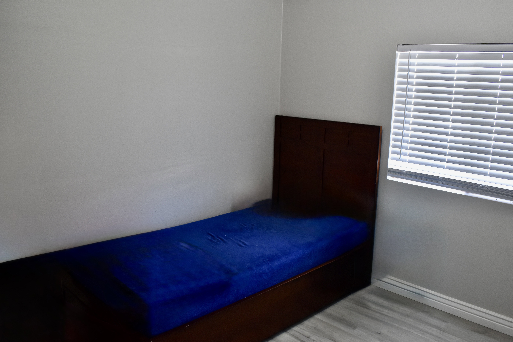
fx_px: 427
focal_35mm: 30
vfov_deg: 43.6
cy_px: 167
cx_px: 276
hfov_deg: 61.9
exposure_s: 1/30
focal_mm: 18
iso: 900
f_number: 4.5
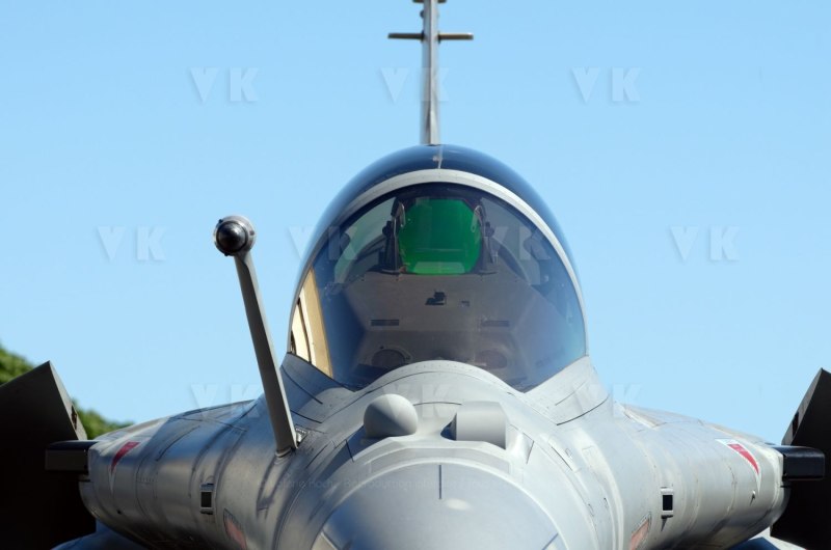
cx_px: 416
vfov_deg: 4.6
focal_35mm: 300
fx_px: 6911
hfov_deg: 6.9
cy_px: 275
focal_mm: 200
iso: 100
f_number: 8
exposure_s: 1/500
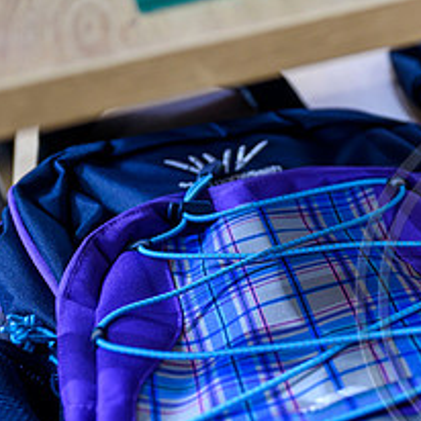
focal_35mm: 93
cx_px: 613
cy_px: 271
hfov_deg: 17.1
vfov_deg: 18.6
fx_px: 1280
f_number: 2.8
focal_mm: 36
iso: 1000
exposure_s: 1/160
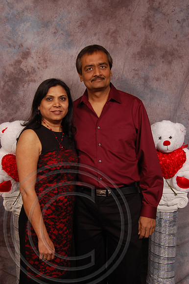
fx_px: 355
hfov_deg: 29.8
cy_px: 142
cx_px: 94
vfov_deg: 43.6
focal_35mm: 45
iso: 400
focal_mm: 30
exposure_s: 1/200
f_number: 5.6
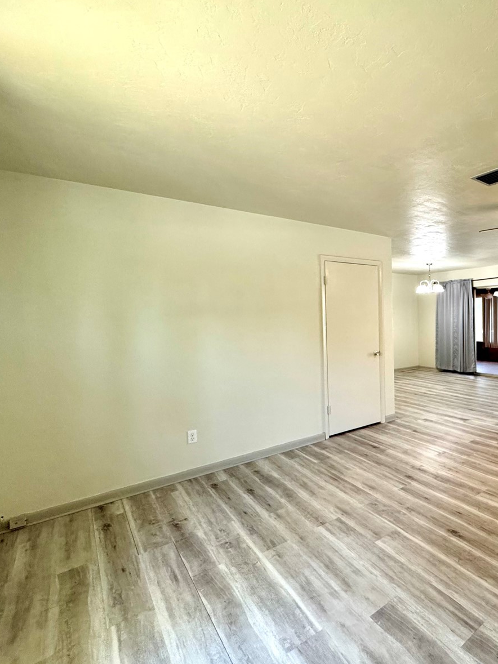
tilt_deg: -2.8
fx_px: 365
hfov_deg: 62.0
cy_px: 327
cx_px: 409
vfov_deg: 84.7
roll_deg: +0.8
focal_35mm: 19
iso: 250
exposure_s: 1/120
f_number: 2.2
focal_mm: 2.22
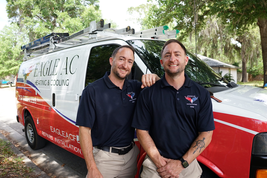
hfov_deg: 73.7
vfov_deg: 53.1
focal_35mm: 24
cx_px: 127
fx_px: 178
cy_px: 86
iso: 400
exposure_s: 1/1000
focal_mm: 20
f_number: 2.8
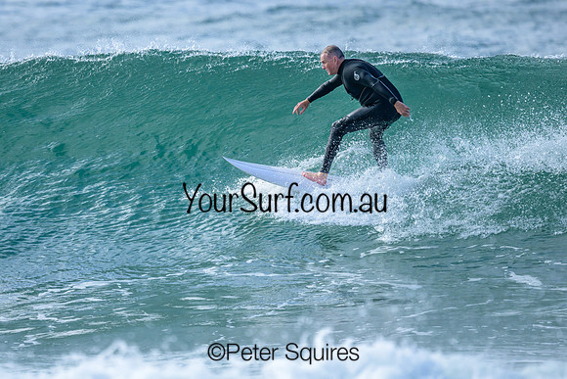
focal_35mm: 1098
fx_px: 17296
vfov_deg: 1.3
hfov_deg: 1.9
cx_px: 247
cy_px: 174
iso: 450
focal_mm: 800
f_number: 6.3
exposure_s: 1/2000
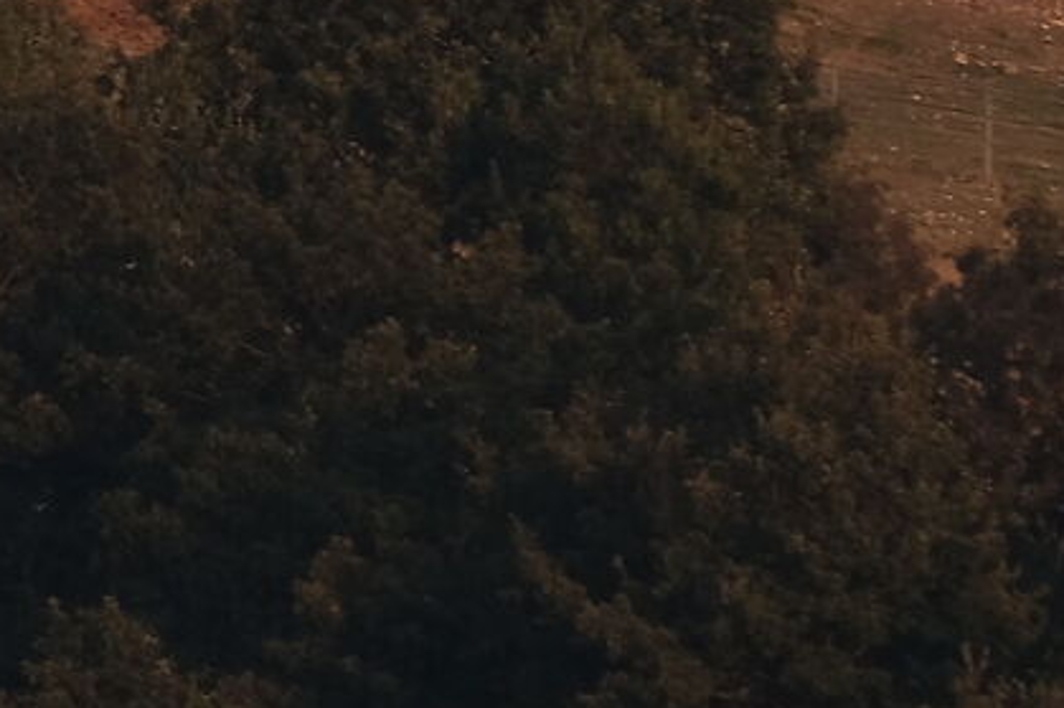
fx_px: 106559
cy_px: -685
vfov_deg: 0.4
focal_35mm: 3607
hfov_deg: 0.6
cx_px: -1932
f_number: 8
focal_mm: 420
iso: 160
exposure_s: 1/125
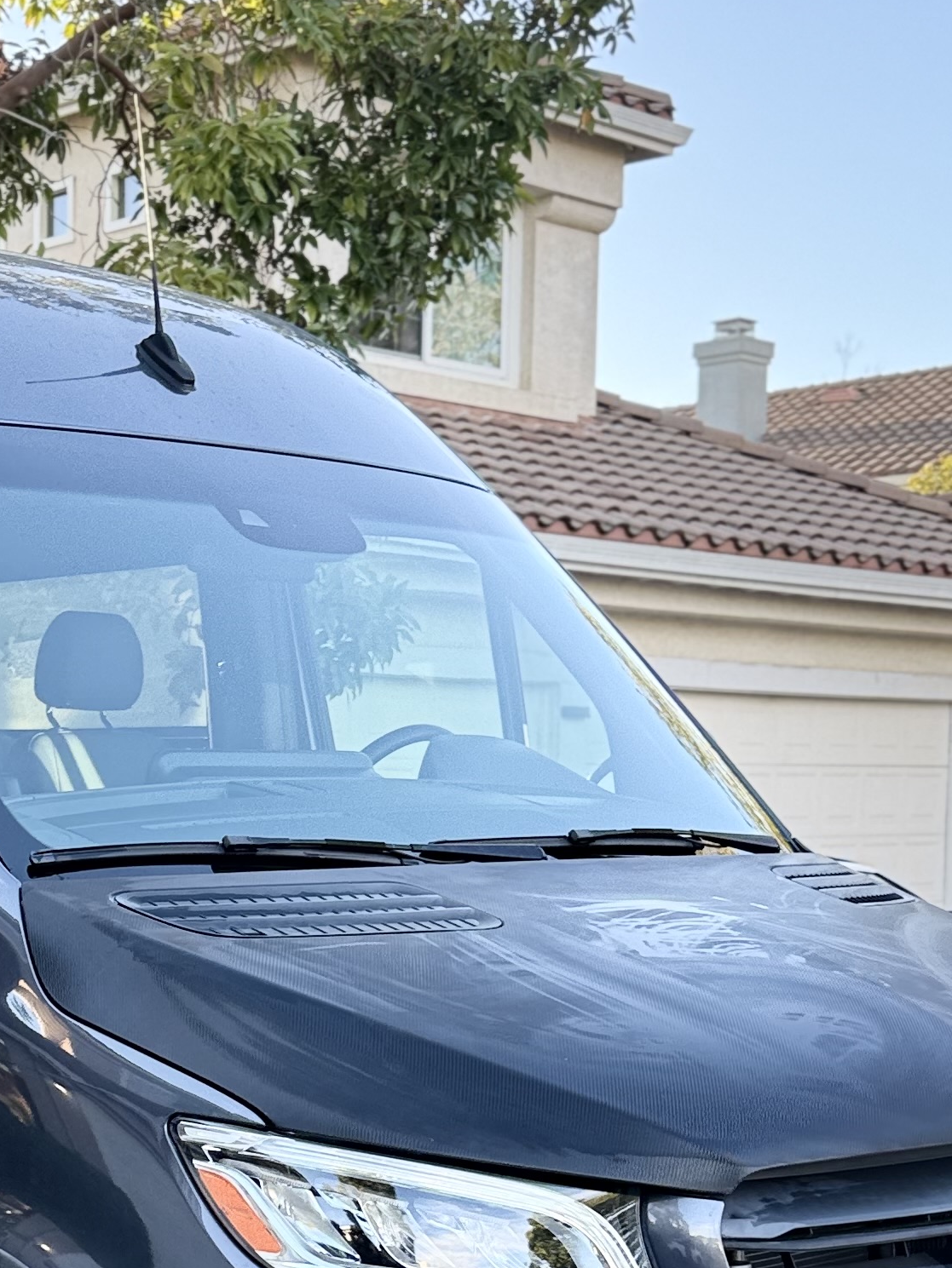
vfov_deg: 29.2
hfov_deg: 22.2
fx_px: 2383
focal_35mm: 65
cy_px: 1012
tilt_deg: -4.6
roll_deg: -0.8
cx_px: 147
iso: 100
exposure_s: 1/464
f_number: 1.78
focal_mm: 6.76
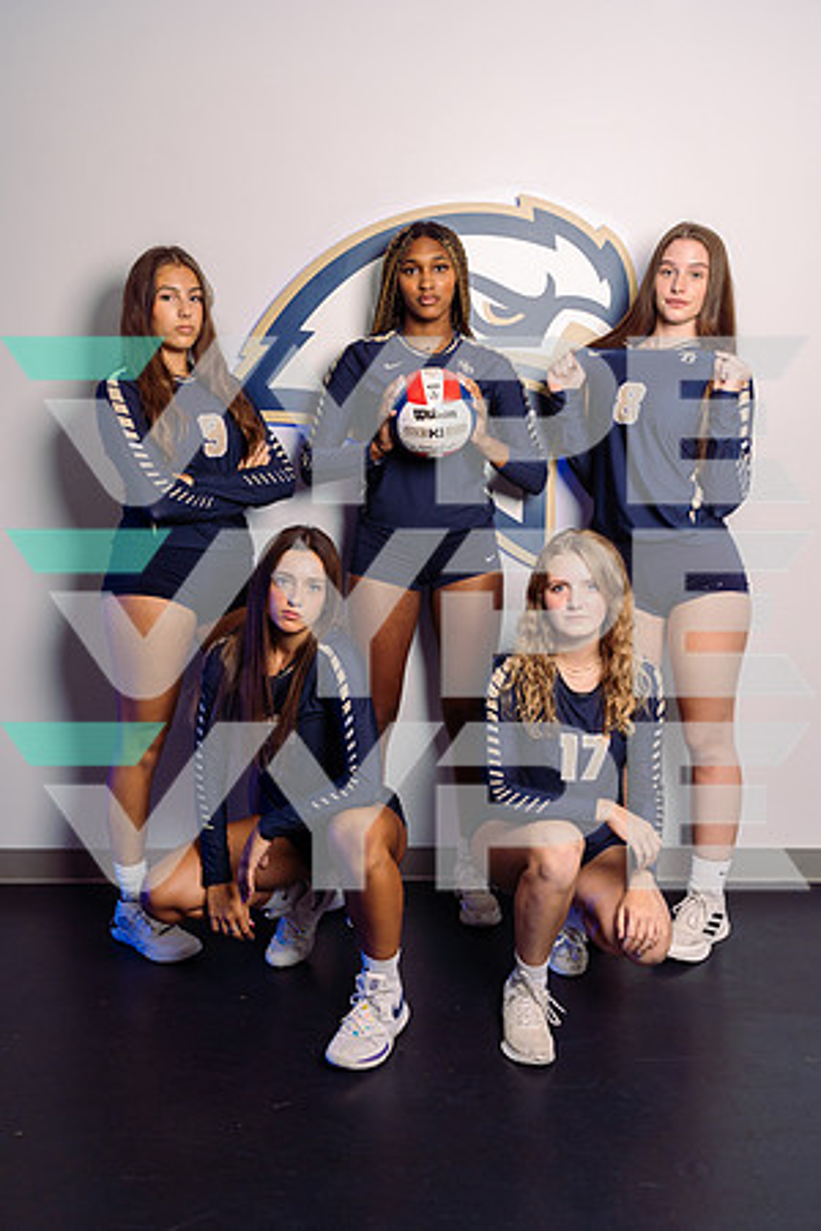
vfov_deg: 54.4
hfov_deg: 37.9
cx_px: 410
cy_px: 616
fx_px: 1197
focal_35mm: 35
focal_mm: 35
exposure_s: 1/250
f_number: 6.3
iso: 400
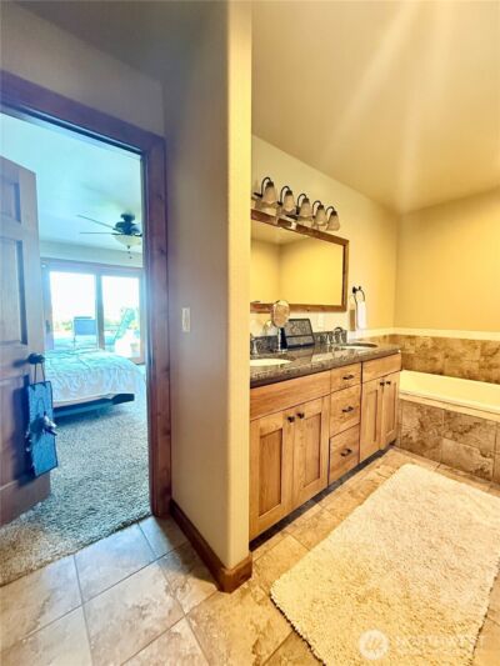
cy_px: 333
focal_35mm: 14
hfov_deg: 85.7
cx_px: 250
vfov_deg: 102.1
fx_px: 270
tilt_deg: -3.6
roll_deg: -0.4
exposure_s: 1/60
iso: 640
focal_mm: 2.22
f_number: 2.2
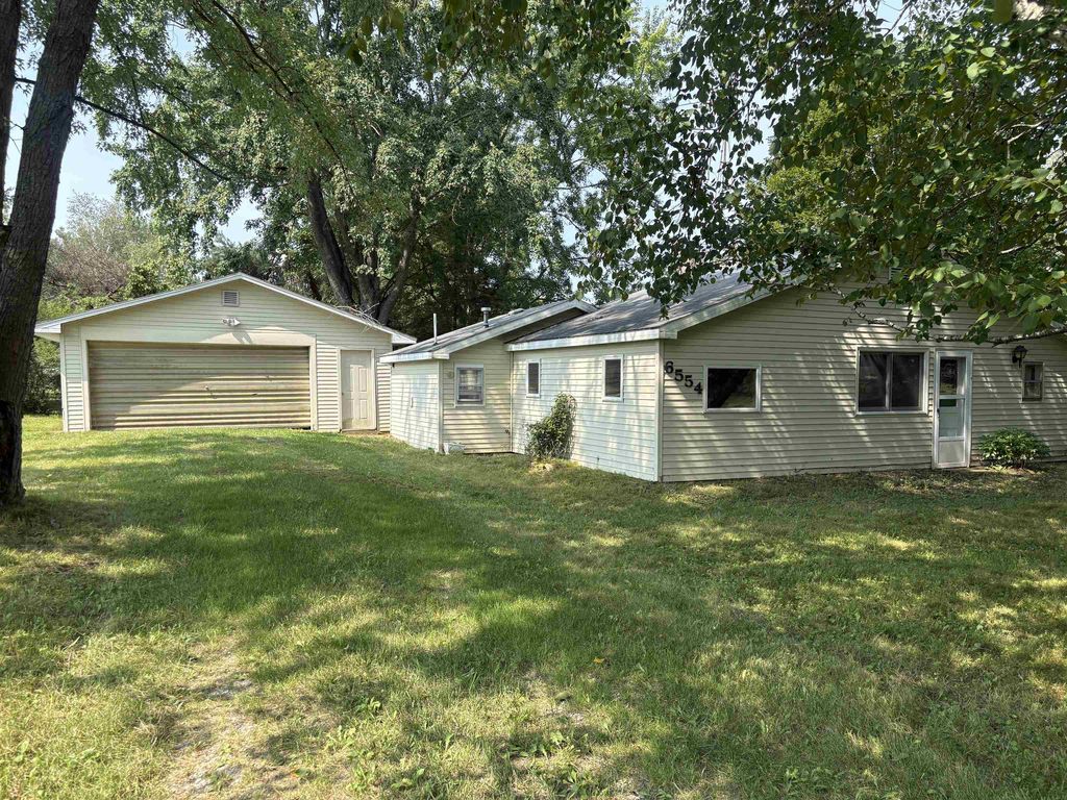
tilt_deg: +0.2
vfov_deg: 53.1
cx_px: 534
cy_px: 400
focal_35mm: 26
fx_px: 801
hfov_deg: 67.3
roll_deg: +0.3
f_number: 1.6
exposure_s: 1/1364
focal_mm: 5.96
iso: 64
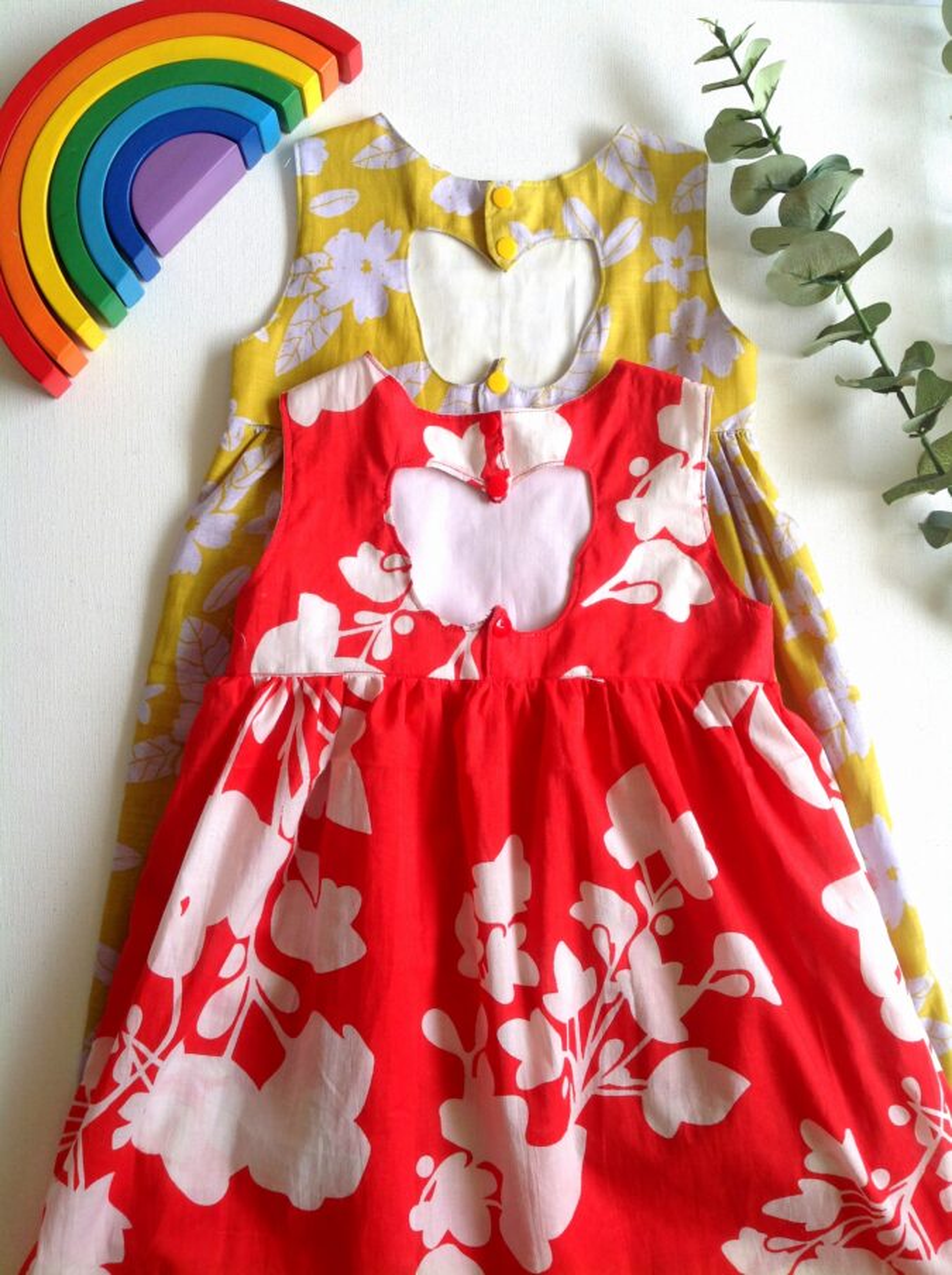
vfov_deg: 52.7
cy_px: 638
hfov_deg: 40.6
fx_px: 1287
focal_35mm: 35
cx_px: 476
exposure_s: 1/155
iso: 50
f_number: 2.4
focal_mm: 4.28
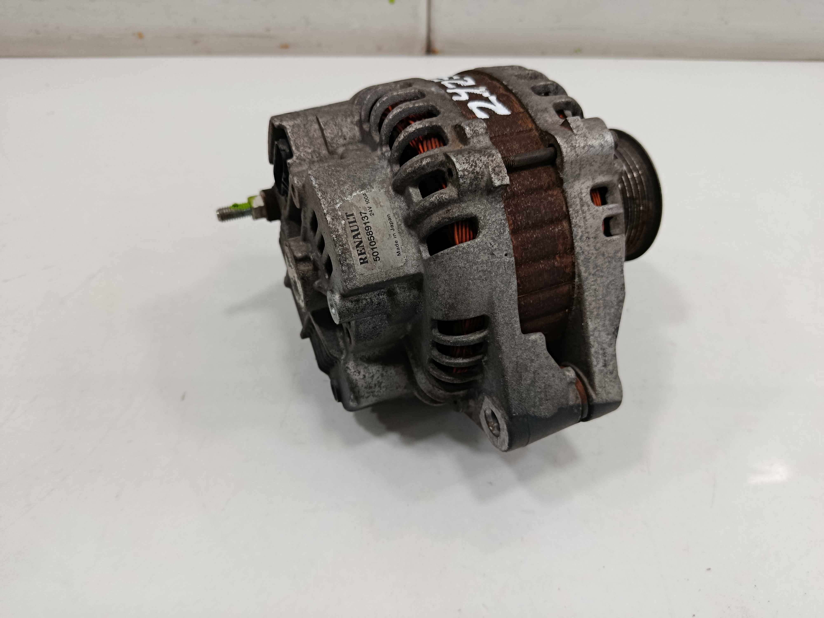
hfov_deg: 71.6
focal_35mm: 24
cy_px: 309
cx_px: 412
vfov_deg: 56.8
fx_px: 571
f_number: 1.7
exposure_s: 1/100
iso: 1020
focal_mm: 5.24
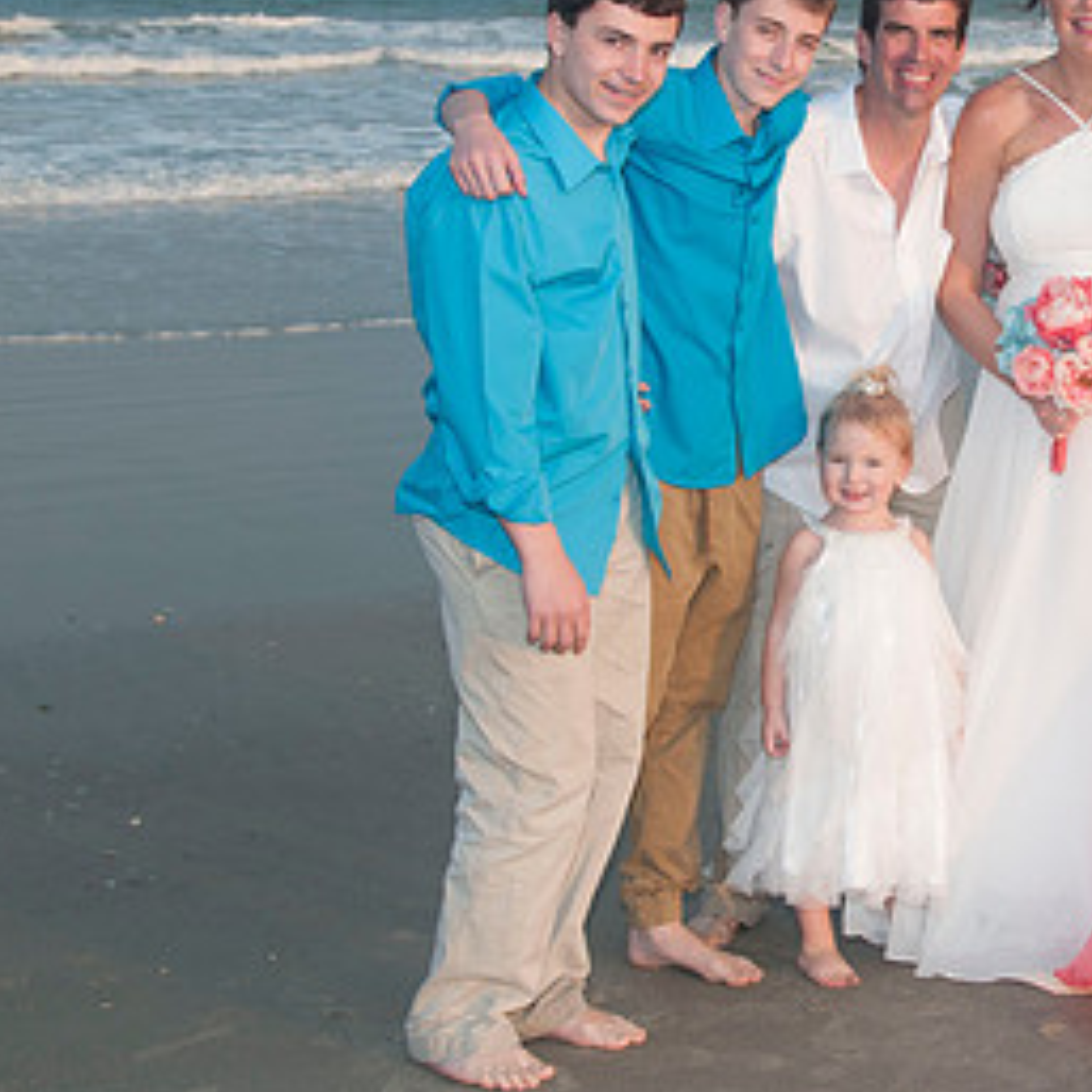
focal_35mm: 72
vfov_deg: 23.9
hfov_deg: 23.5
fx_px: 2570
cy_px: 369
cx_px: 941
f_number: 5.6
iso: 100
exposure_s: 1/250
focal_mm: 24
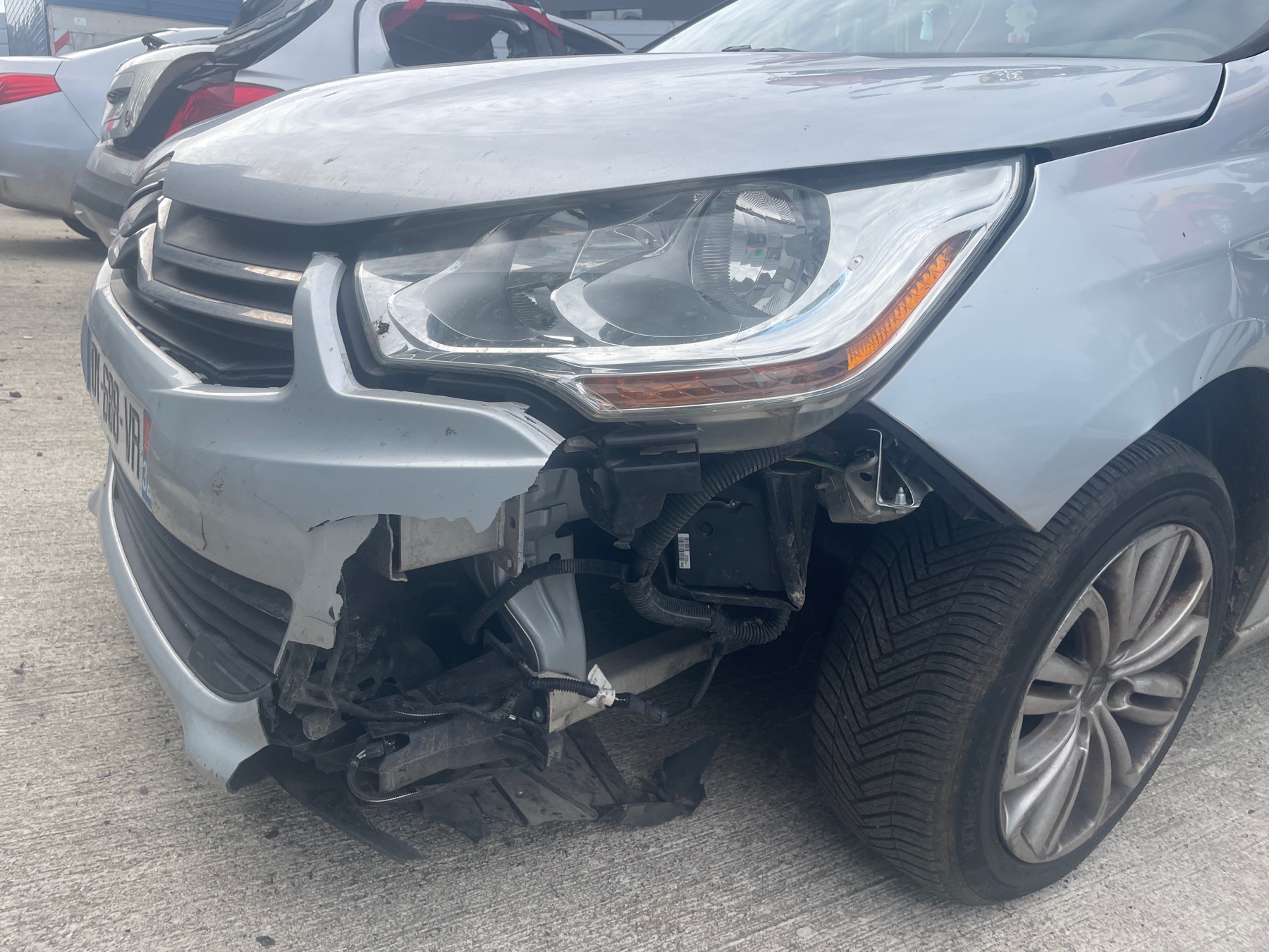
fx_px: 953
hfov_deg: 67.3
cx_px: 634
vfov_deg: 53.1
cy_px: 476
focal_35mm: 26
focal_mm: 4.2
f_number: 1.6
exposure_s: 1/686
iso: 32
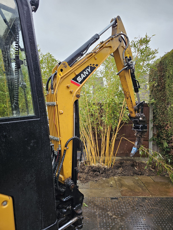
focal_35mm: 23
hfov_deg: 58.9
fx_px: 153
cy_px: 115
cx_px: 86
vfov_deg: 73.9
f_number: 1.7
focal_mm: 6.3
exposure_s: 1/100
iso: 80
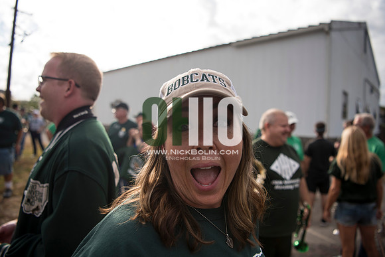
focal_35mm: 24
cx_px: 192
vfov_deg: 53.2
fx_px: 257
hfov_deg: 73.7
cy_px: 128
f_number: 2.8
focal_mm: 24
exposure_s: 1/2000
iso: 250
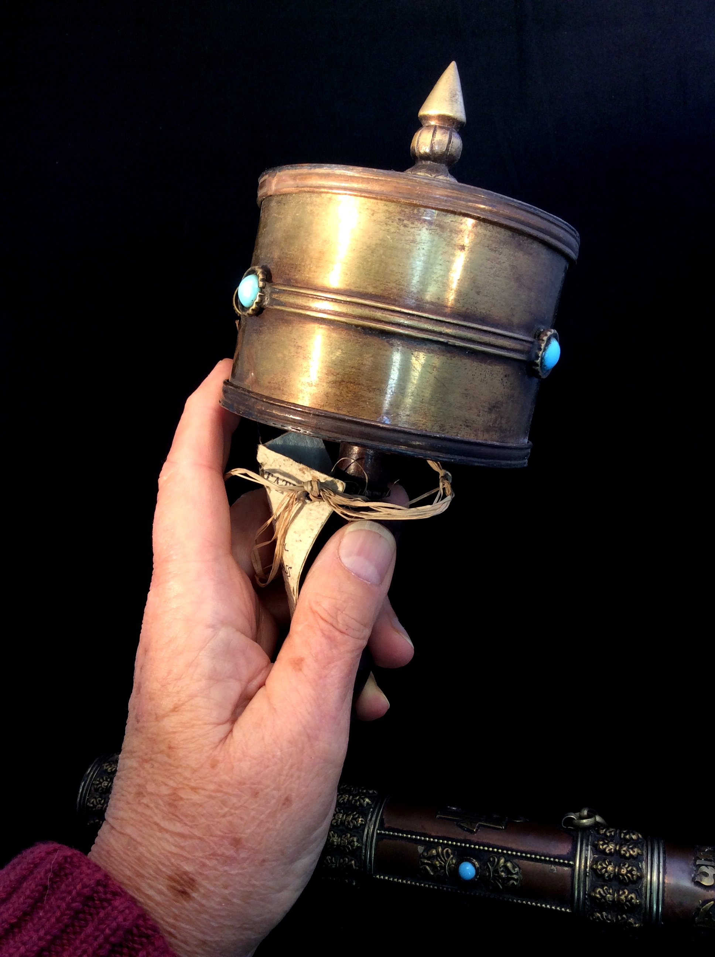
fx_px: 911
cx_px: 358
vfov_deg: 55.4
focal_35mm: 33
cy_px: 478
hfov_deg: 42.8
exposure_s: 1/60
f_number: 2.4
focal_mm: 3.3
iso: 40
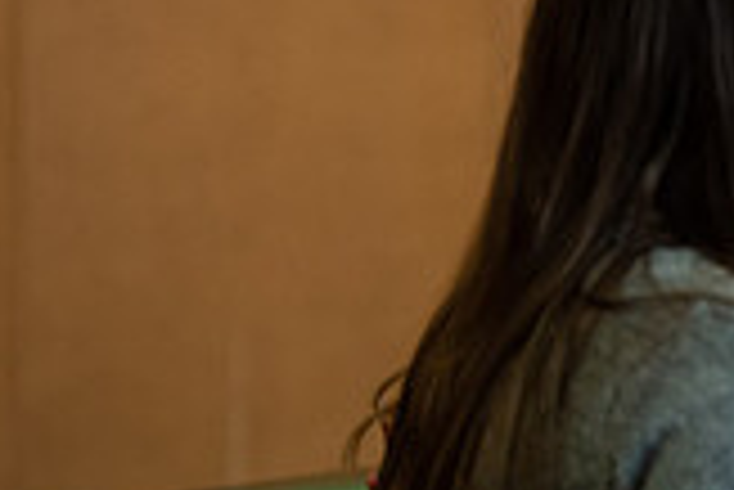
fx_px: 8734
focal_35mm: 428
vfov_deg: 3.2
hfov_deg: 4.8
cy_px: -47
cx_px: 1292
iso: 2000
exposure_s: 1/200
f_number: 2.8
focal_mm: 120
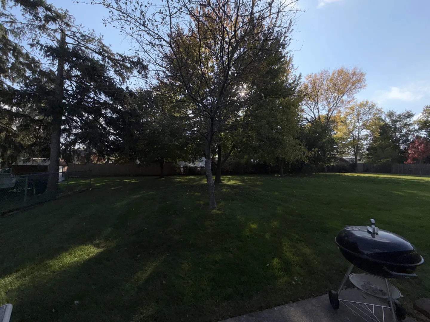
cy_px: 161
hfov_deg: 102.1
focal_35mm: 14
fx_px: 174
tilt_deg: +1.7
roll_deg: -0.6
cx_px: 215
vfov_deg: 85.7
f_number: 2.2
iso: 16
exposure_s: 1/1464
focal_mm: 2.22
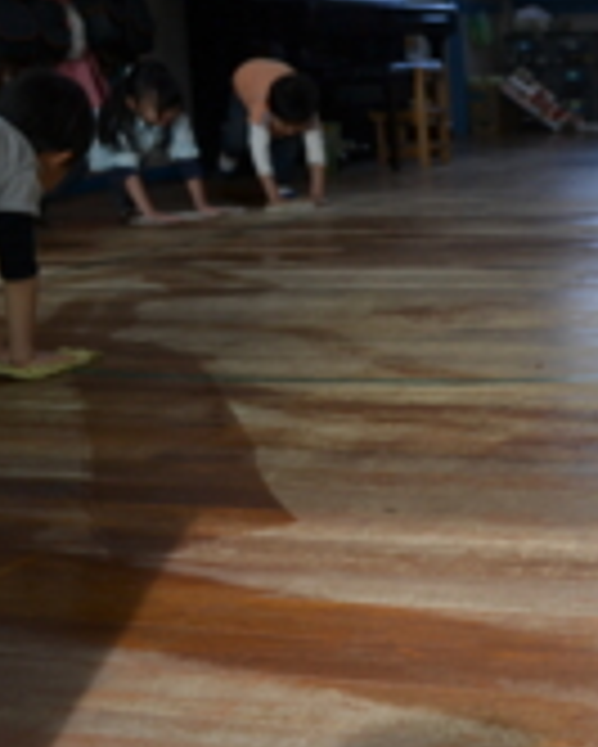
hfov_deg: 20.2
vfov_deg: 27.8
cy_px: 304
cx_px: 818
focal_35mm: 68
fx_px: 1503
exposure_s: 1/125
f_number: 5.6
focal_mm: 20
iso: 220
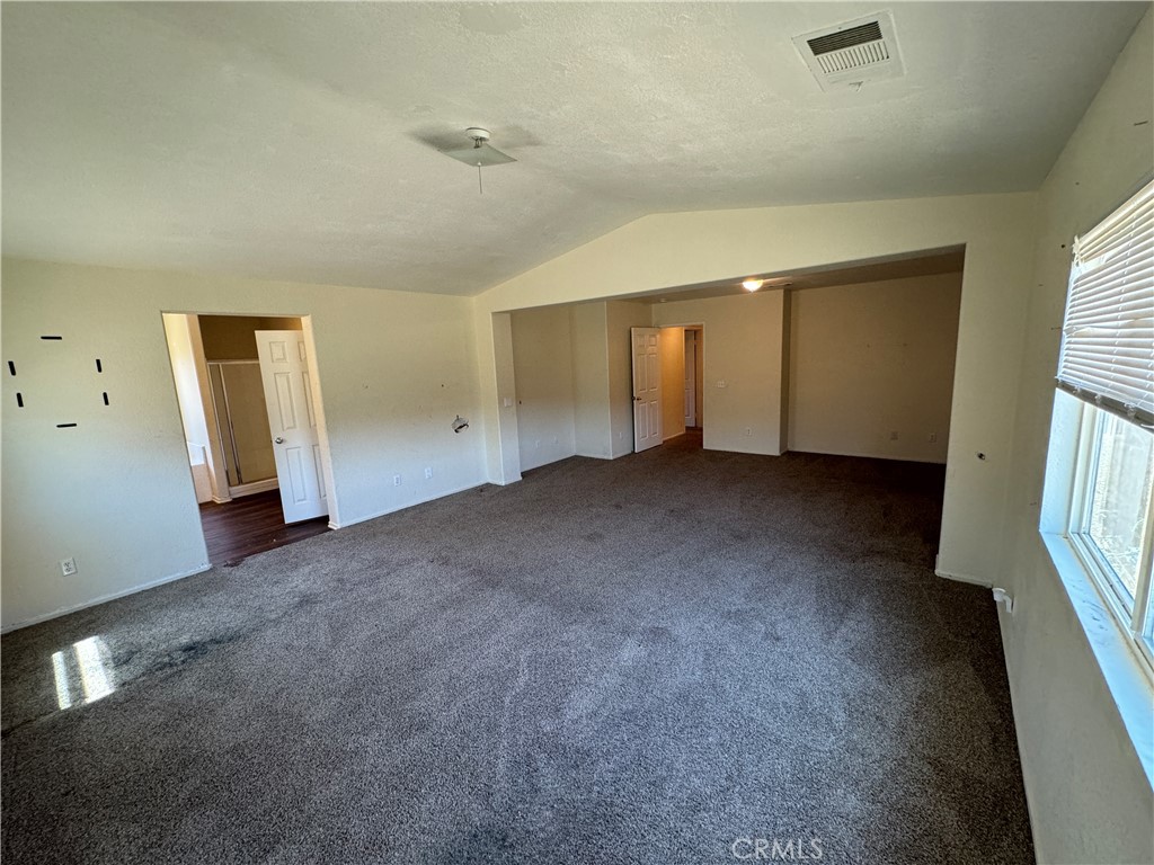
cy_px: 432
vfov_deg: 85.7
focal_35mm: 14
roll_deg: +2.2
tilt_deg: -9.0
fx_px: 467
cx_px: 577
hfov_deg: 102.1
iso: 250
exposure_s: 1/120
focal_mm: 2.22
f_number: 2.2
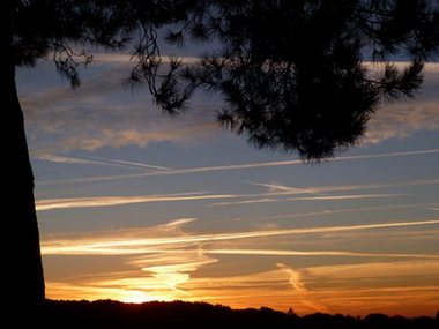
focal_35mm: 69
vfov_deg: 21.3
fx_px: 875
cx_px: 220
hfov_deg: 28.2
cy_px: 164
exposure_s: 1/400
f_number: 4.3
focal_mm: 12.4
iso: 80
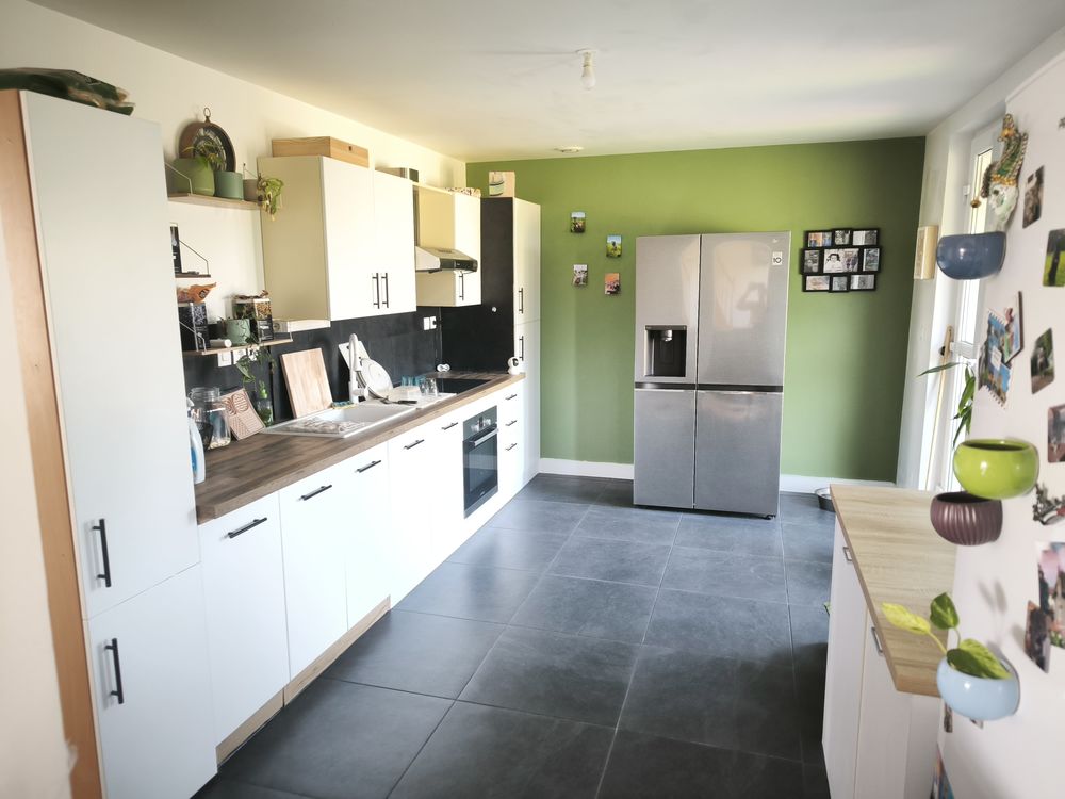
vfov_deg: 56.8
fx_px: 738
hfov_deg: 71.6
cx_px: 532
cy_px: 400
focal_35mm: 24
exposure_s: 1/50
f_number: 1.9
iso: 500
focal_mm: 6.92
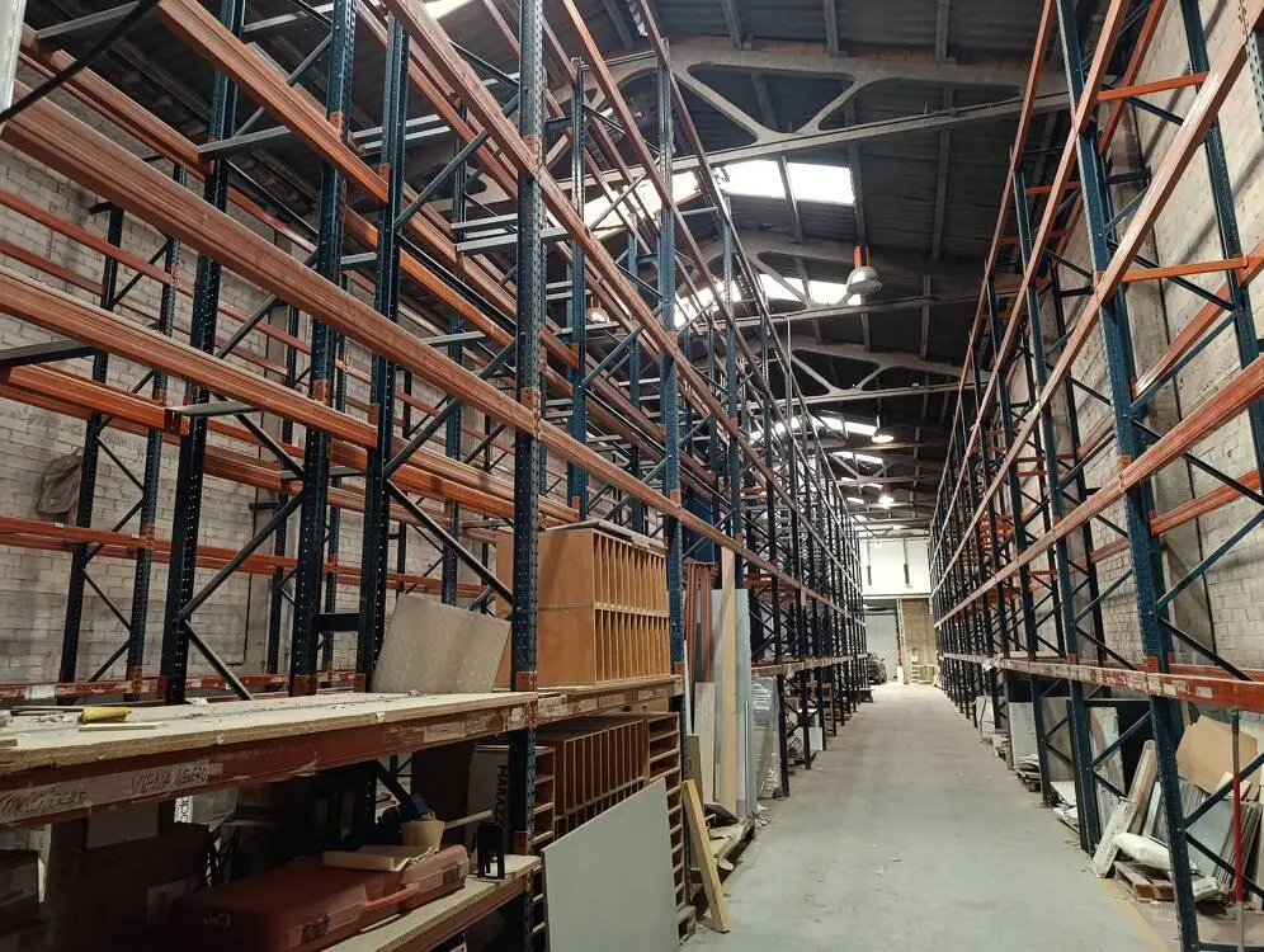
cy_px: 476
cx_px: 632
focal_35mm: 23
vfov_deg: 59.0
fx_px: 841
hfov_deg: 73.8
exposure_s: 1/25
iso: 1600
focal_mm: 6.11
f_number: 1.7
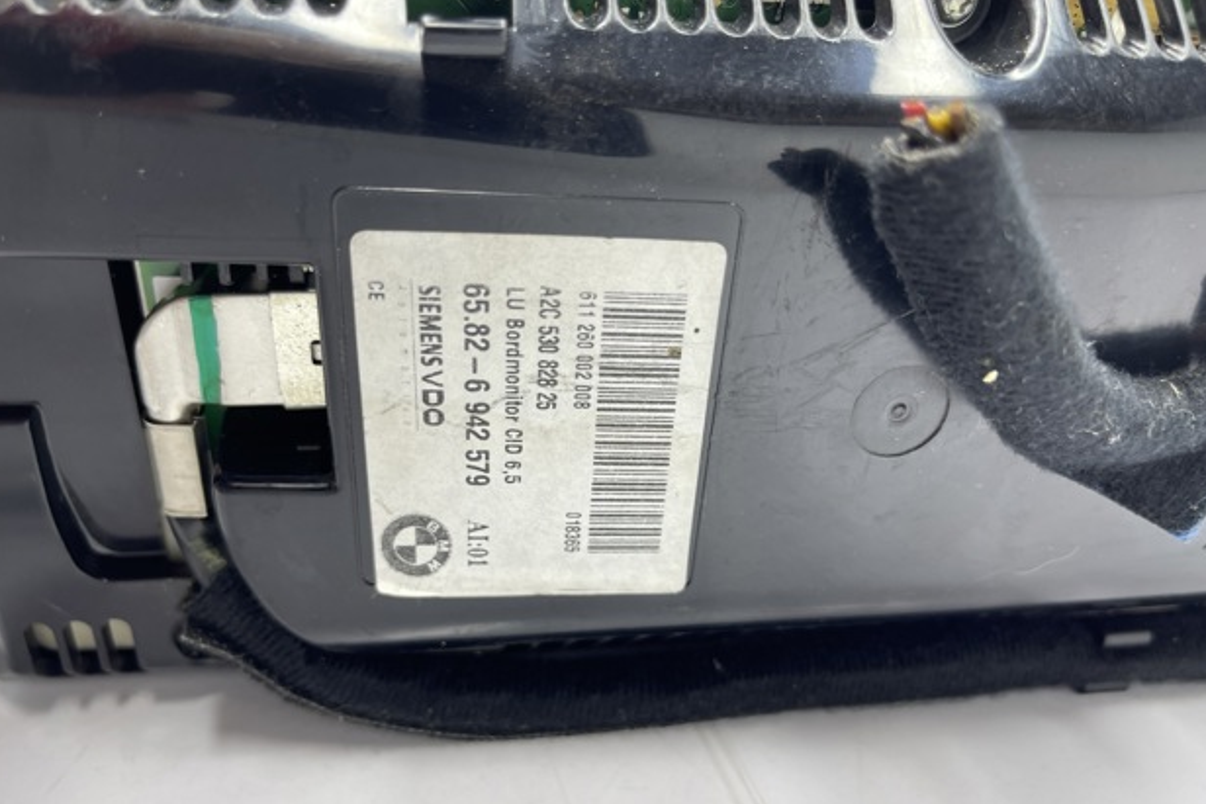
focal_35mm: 27
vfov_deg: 47.8
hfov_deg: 67.4
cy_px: 466
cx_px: 603
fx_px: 905
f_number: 1.6
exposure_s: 1/100
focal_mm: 5.1
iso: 40
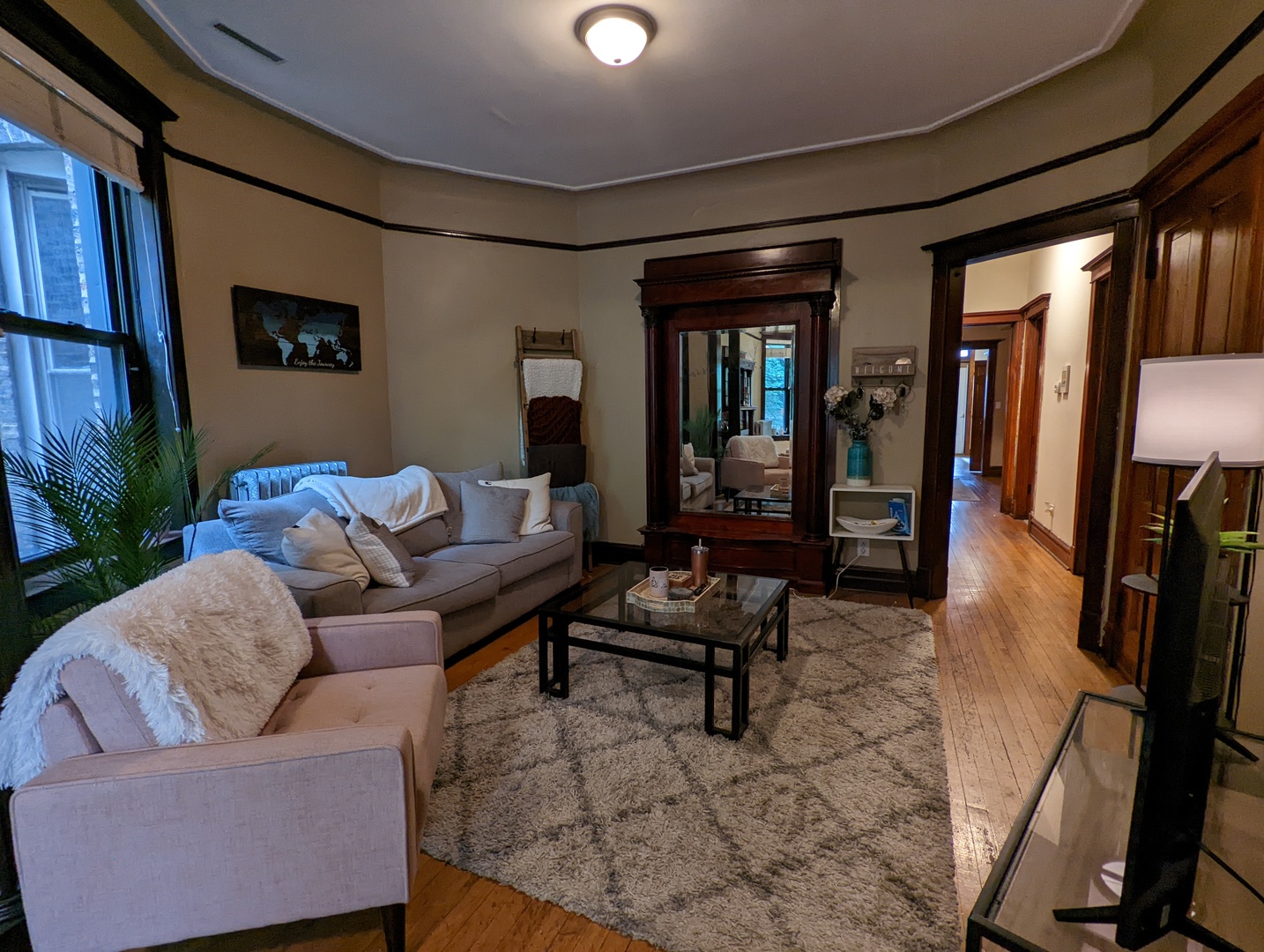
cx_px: 632
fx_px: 585
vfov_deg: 78.3
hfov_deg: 94.4
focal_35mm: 16
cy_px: 476
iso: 271
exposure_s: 1/24
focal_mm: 2.35
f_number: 2.2
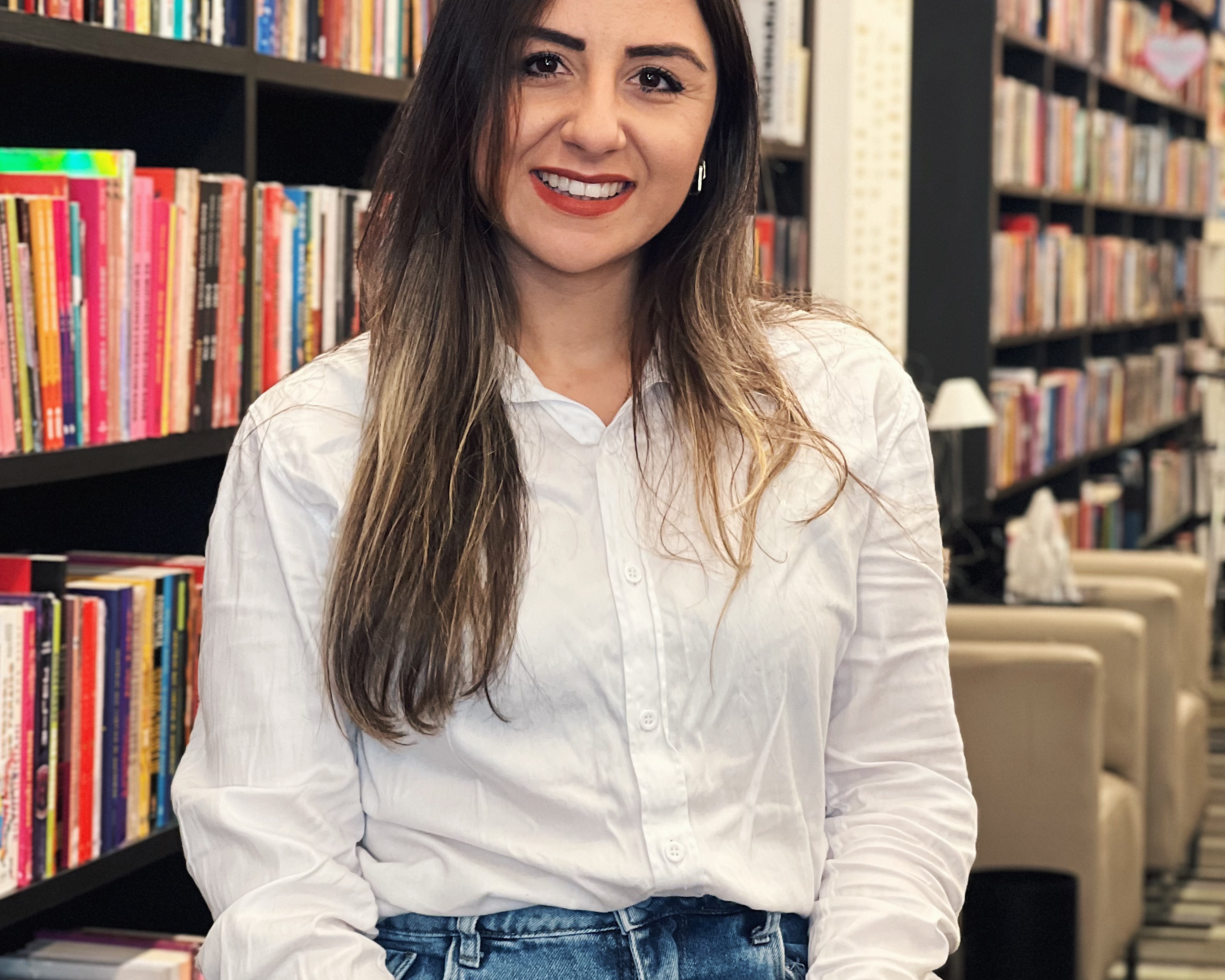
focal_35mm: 103
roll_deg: -0.9
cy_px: 550
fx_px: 3735
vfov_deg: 14.9
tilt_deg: -4.1
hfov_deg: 18.6
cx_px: 623
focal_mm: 9
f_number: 2.8
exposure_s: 1/40
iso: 250
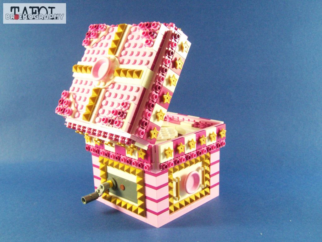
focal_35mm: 40
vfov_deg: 36.0
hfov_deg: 46.8
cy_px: 121
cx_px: 161
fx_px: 372
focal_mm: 6.7
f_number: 3.6
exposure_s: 1/60
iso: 400
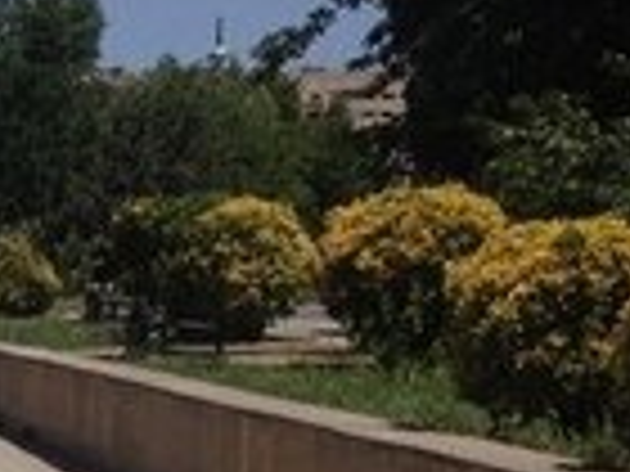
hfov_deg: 11.1
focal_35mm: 165
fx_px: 3003
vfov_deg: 8.5
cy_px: 987
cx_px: -540
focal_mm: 4.28
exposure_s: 1/3247
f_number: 2.4
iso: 50
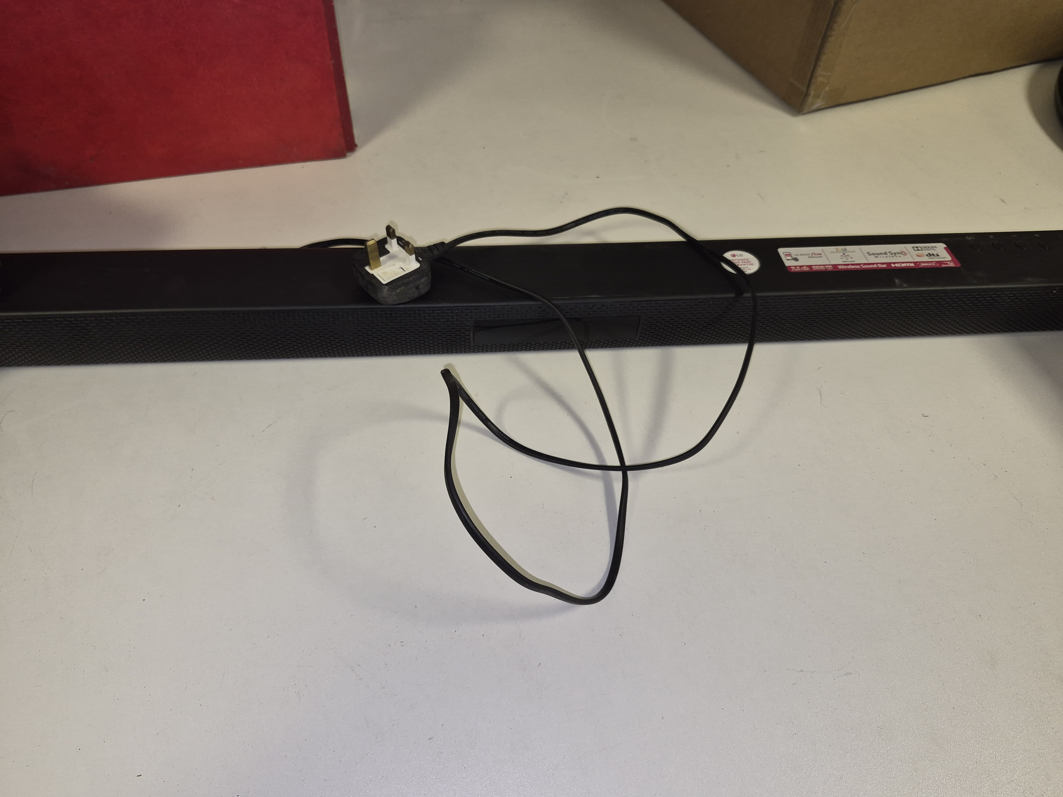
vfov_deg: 58.9
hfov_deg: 73.9
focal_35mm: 23
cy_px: 398
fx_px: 706
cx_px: 532
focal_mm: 5.4
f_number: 1.8
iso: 125
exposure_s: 1/33
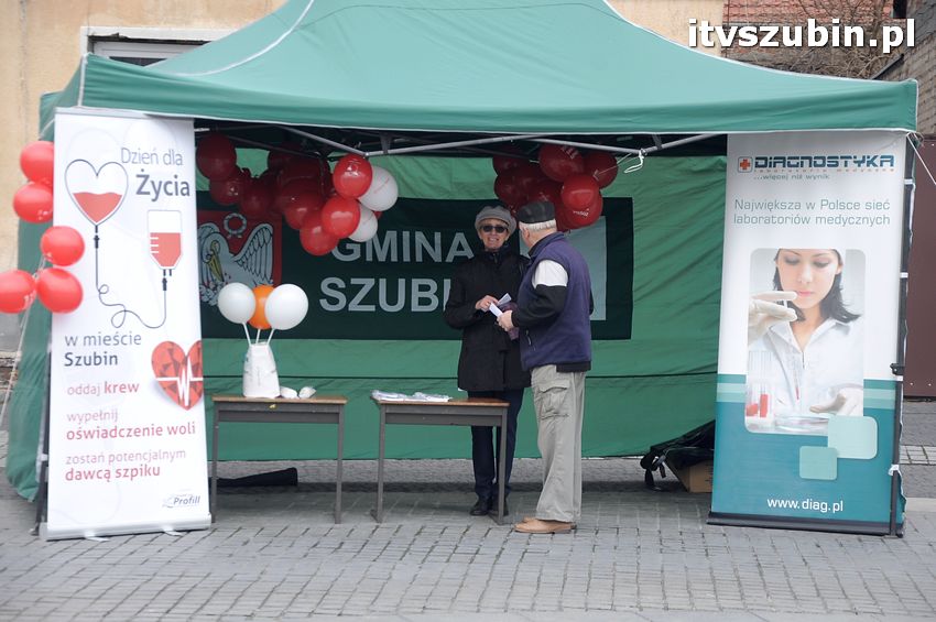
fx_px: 2571
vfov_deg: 13.8
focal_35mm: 99
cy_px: 311
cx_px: 468
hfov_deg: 20.6
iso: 200
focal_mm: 66
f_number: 5.3
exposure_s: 1/100
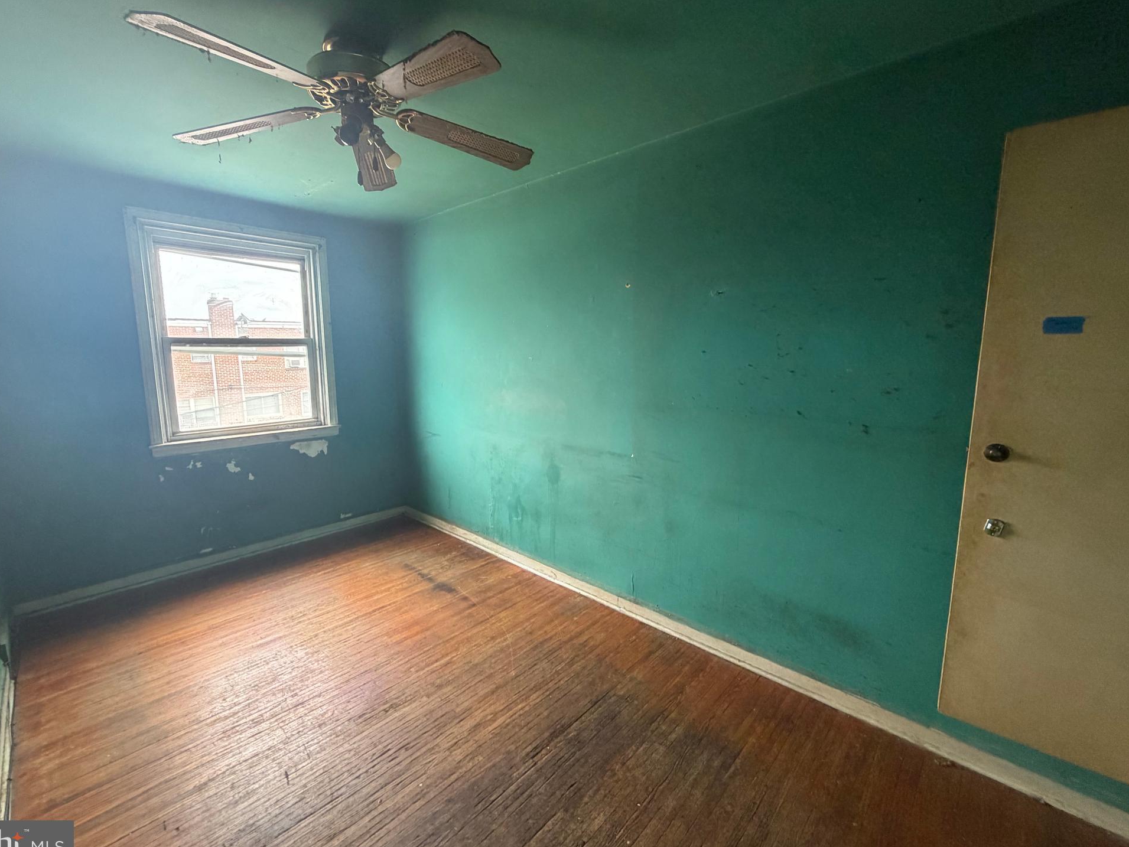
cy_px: 415
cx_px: 531
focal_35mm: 15
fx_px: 489
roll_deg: +0.4
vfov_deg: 81.8
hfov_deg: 98.0
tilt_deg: -8.9
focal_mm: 2.22
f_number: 2.2
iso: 320
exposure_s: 1/86
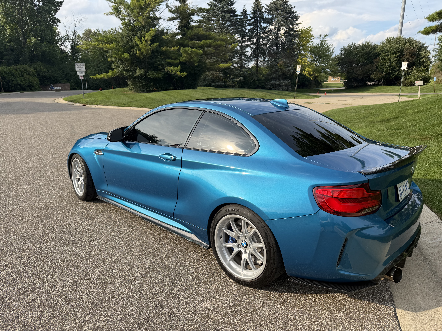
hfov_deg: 71.6
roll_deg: +0.8
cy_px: 166
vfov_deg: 56.8
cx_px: 221
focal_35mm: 24
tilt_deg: -16.1
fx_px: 306
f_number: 1.78
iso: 80
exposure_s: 1/2232
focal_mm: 6.76
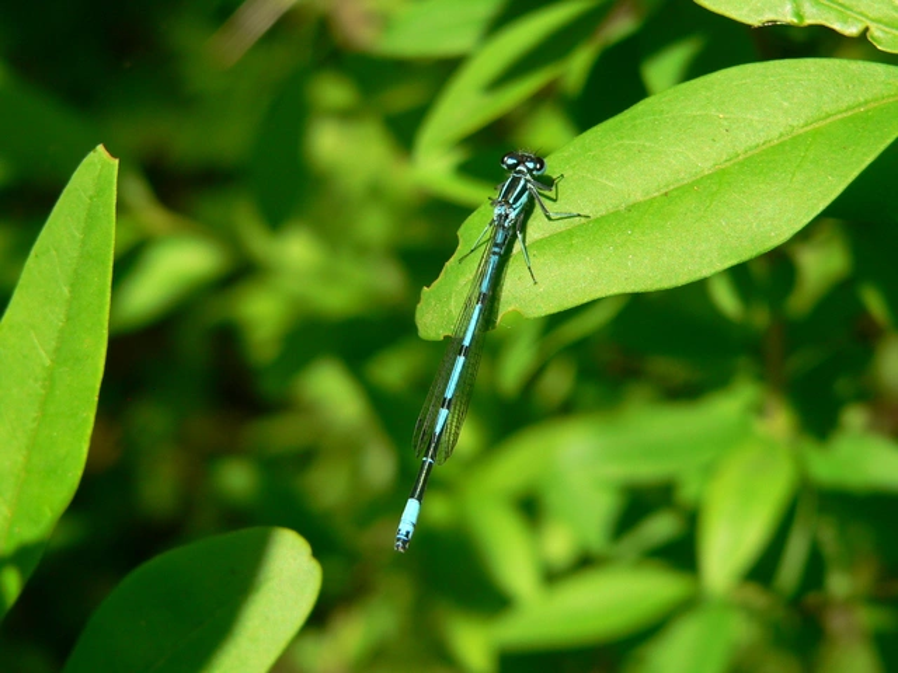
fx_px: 2413
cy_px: 336
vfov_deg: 15.9
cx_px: 449
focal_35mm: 93
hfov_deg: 21.1
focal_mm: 15.5
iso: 80
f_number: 4
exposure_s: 1/400
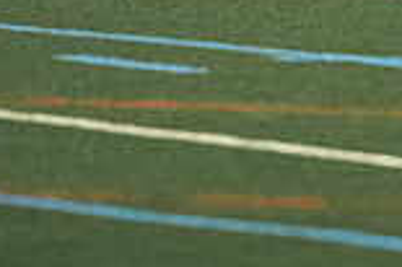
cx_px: 306
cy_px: -93
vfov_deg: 1.2
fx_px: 12527
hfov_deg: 1.8
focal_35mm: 1123
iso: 7200
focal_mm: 200
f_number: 2.8
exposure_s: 1/500
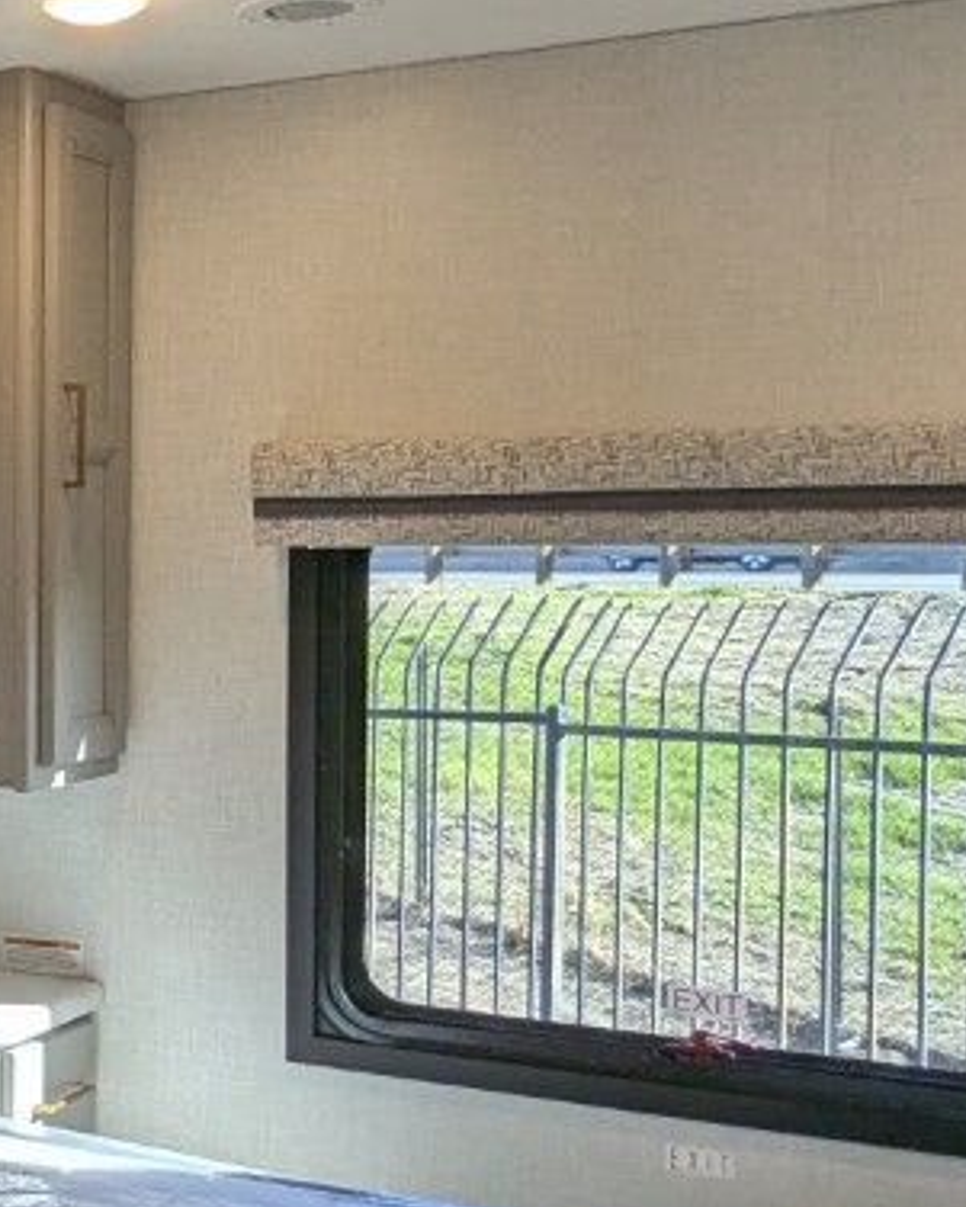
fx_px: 2072
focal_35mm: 58
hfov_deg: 23.2
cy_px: 632
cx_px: -303
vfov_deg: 32.5
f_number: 2.2
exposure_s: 1/207
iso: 87
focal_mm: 2.35
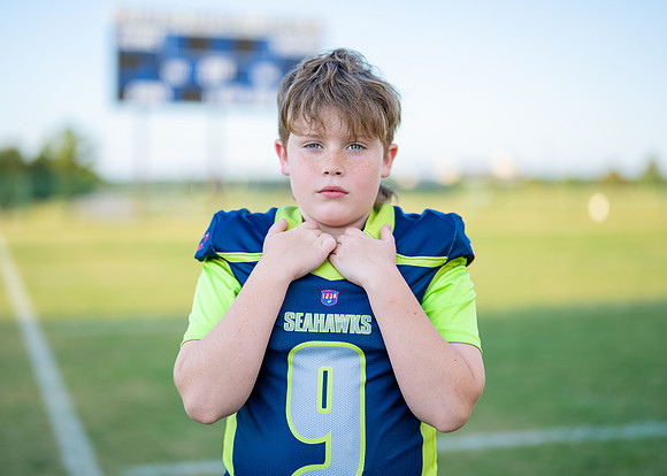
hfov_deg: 33.1
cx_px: 310
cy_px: 225
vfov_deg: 24.0
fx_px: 1121
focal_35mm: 59
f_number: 1.2
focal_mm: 50
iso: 100
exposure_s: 1/2000
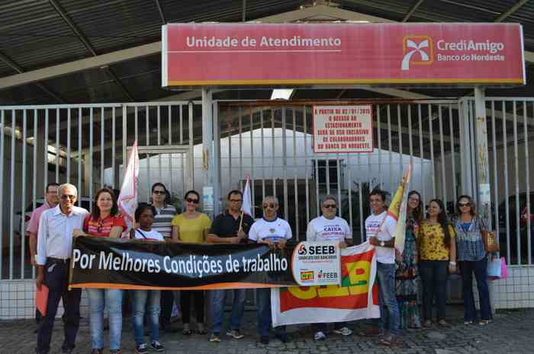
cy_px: 177
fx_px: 533
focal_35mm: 36
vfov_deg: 36.8
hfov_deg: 53.2
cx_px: 267
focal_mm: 24
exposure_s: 1/125
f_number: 5.6
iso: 100
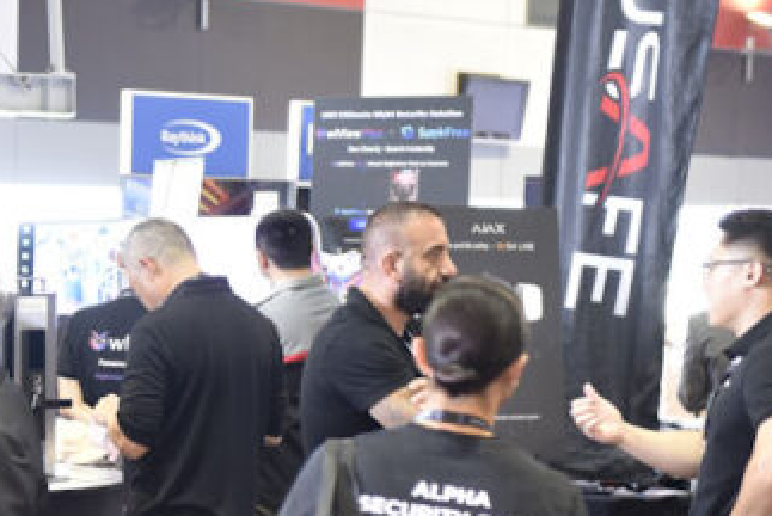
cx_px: -189
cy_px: 583
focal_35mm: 111
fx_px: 2382
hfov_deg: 17.4
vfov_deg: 12.1
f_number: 2.2
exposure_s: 1/60
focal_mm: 35
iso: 800
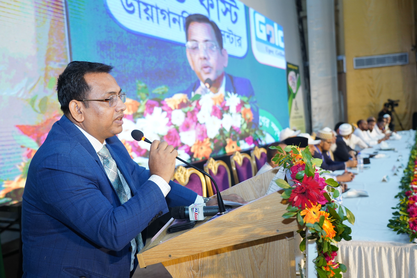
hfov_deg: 54.4
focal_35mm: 35
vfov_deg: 37.9
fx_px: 405
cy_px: 139
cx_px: 208
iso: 2000
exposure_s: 1/125
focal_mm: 35
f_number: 4
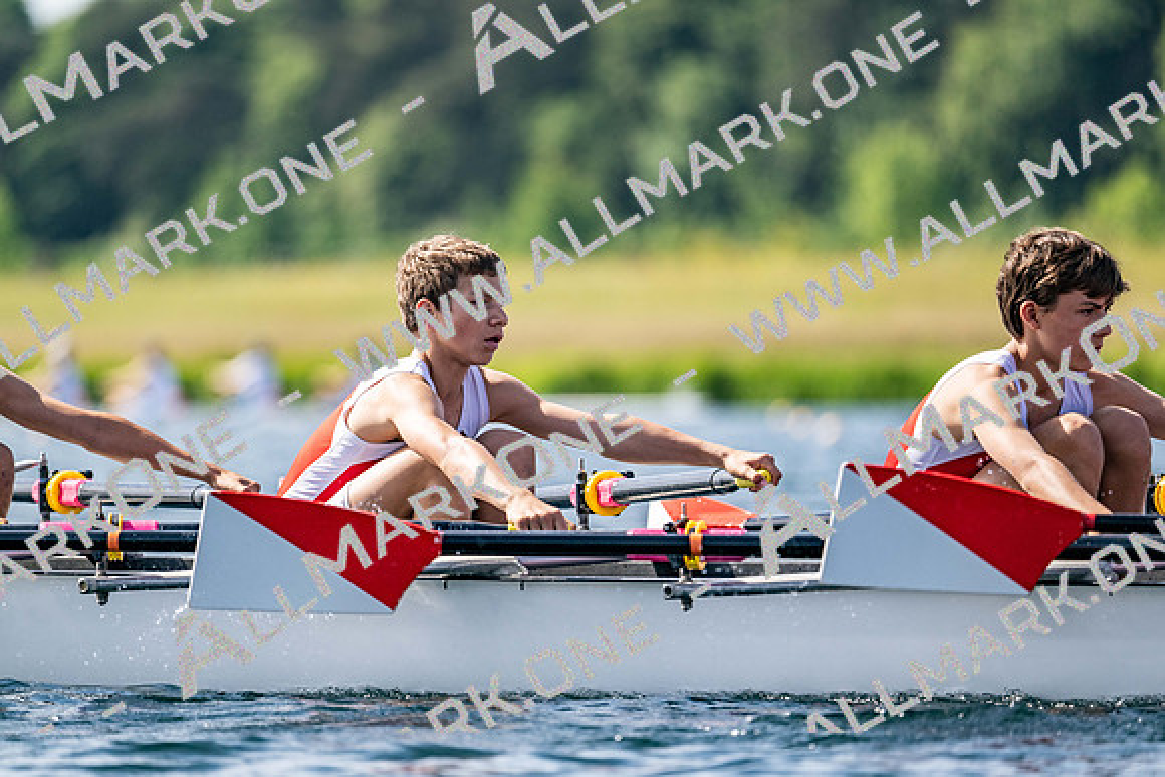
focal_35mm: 400
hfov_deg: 5.2
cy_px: 388
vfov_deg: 3.4
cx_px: 582
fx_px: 12947
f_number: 4.5
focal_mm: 400
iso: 320
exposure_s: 1/2500
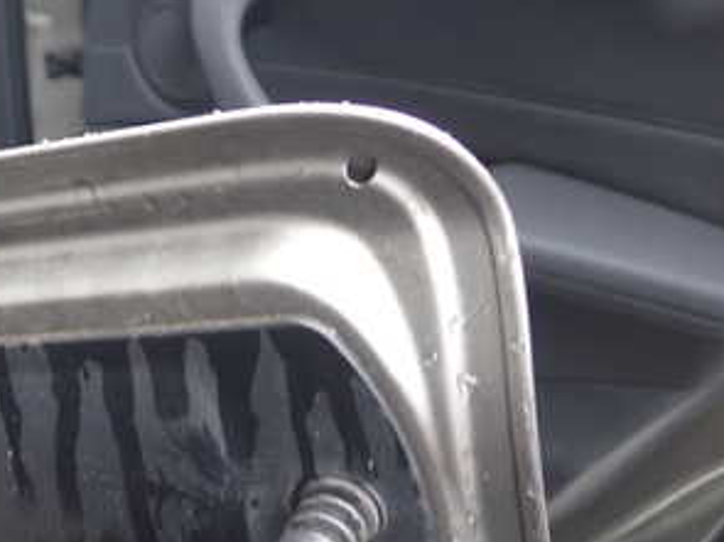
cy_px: 473
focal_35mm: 61
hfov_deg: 29.5
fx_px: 1275
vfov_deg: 23.5
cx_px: -5
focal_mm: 5.4
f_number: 2.3
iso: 200
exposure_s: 1/30
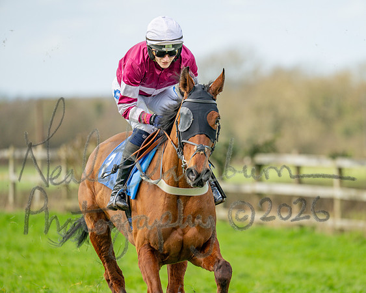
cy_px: 146
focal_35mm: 450
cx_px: 220
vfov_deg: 3.4
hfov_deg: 4.3
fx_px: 4878
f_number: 4.5
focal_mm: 400
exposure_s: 1/800
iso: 200
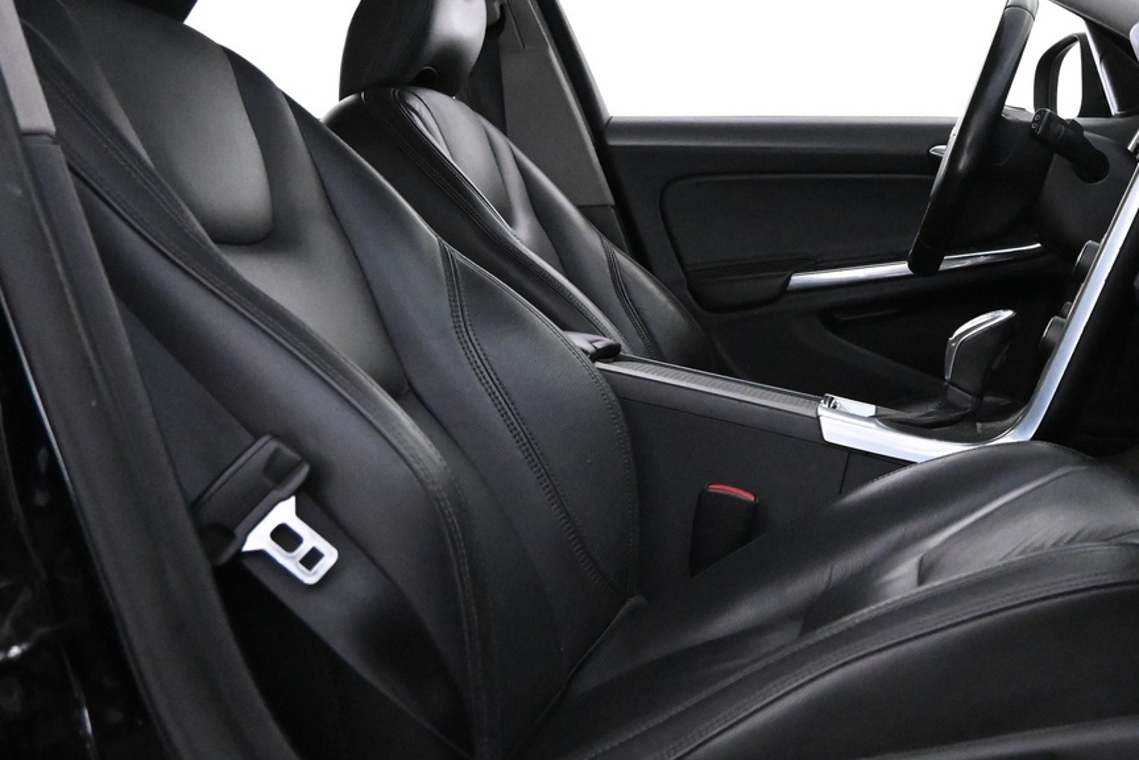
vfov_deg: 29.6
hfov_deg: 42.1
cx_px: 875
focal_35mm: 45
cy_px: 228
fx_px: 1424
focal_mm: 16
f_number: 4
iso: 6400
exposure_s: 1/60
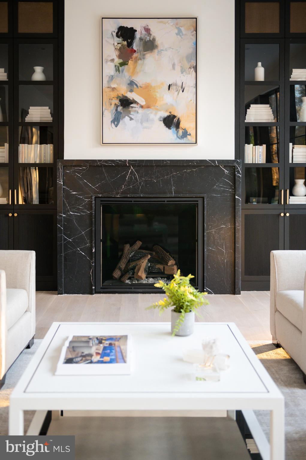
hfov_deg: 33.3
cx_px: 153
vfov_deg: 48.5
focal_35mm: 40
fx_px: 511
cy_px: 230
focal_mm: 40
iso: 800
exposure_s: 1/125
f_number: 2.8
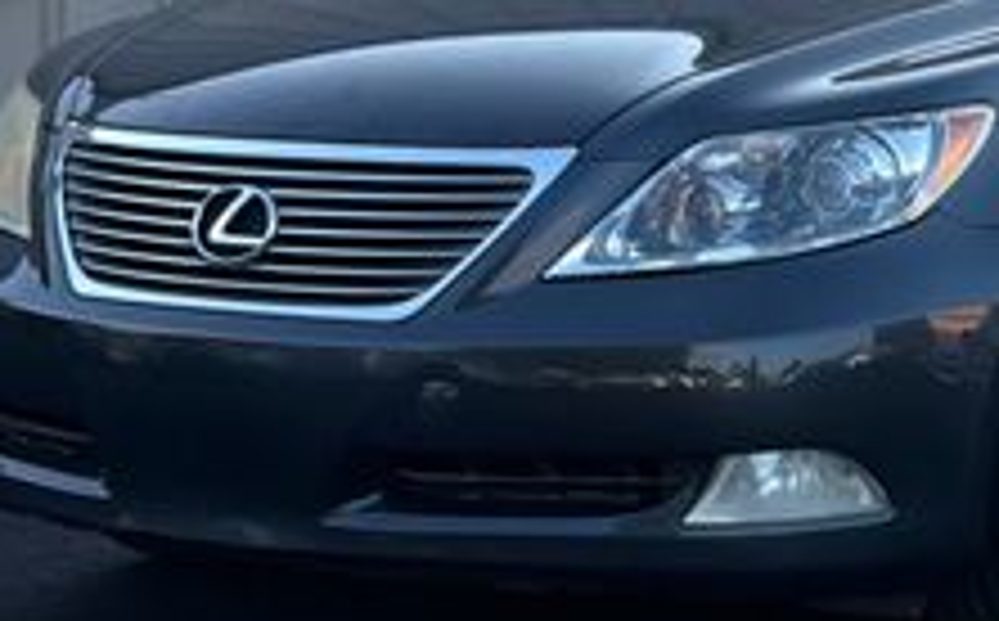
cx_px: 999
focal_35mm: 147
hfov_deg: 14.0
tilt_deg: +0.5
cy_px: -220
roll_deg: +0.7
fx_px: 3996
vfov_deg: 8.7
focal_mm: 6.76
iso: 100
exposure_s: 1/1133
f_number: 1.78
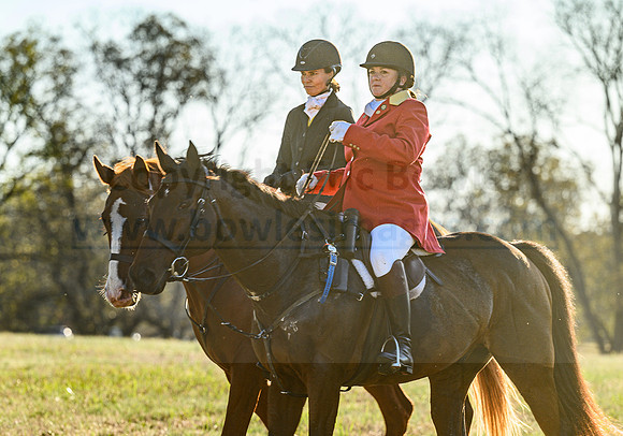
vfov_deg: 6.5
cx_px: 276
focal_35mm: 218
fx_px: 3827
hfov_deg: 9.3
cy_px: 269
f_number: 4
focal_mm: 160
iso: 125
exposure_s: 1/320
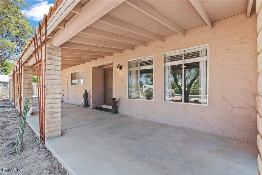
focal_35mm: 16
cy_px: 88
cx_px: 131
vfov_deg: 73.8
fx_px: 116
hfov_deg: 96.7
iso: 200
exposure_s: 1/2.5
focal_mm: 16
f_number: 9
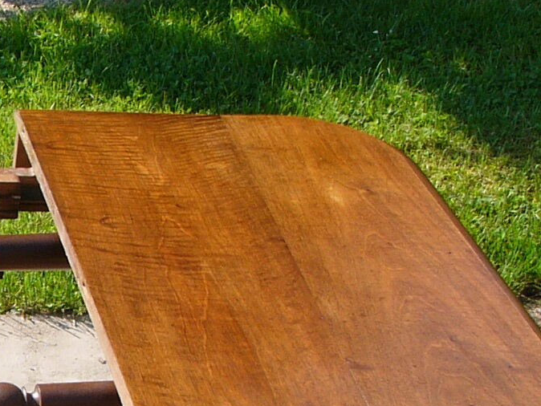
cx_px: -165
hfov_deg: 15.3
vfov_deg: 12.0
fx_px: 1923
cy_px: 307
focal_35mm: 123
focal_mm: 6
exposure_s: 1/250
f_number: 4
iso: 50
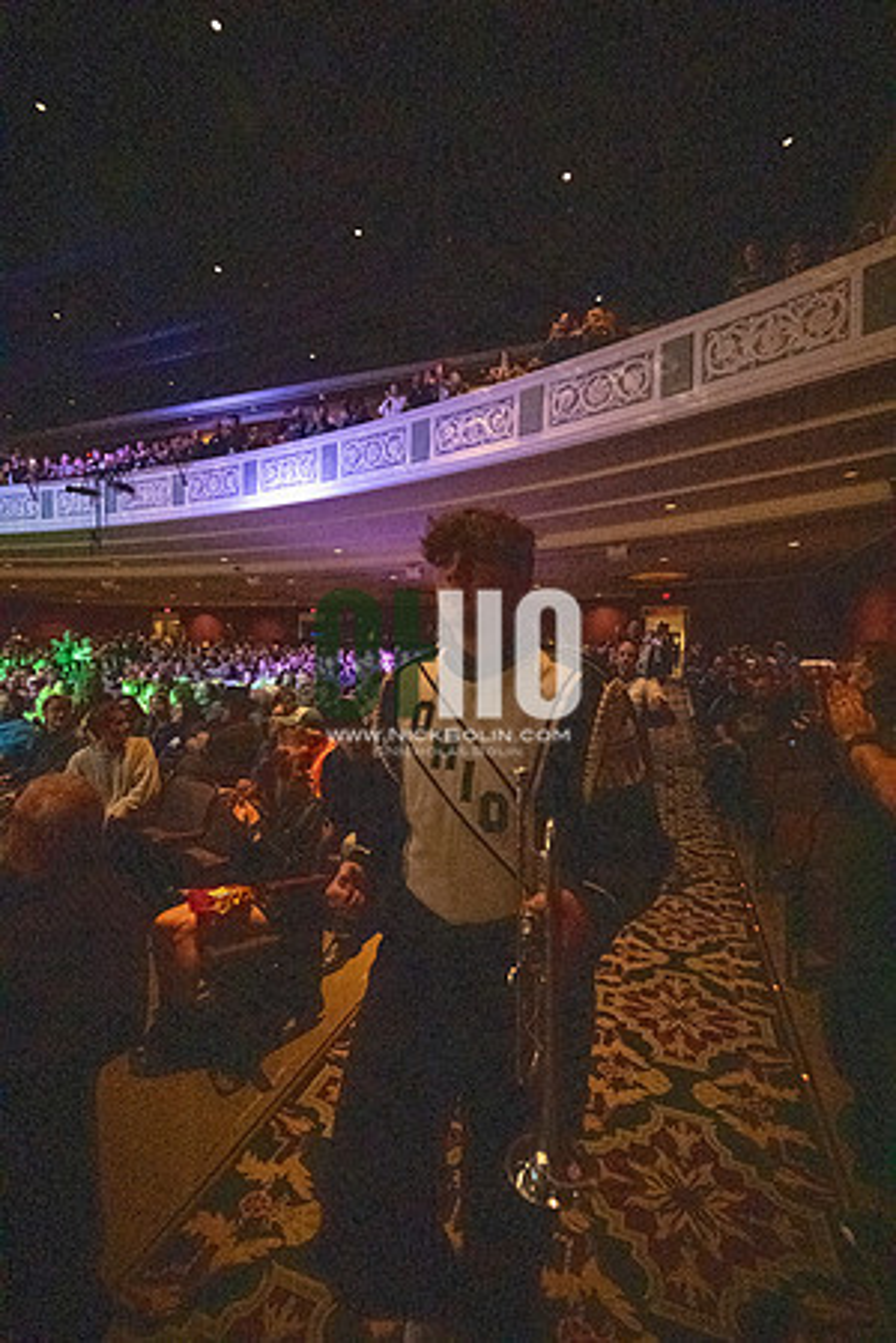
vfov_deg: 98.5
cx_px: 448
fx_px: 579
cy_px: 672
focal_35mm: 16
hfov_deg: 75.5
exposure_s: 1/500
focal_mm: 15.5
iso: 32254
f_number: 4
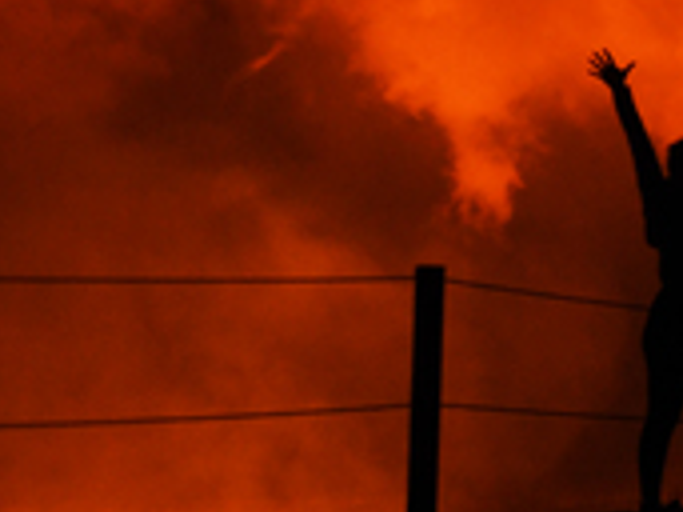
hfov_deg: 17.0
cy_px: 10
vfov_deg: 13.3
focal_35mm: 110
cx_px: 863
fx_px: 2169
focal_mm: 35
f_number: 3.5
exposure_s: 1/5
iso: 2500
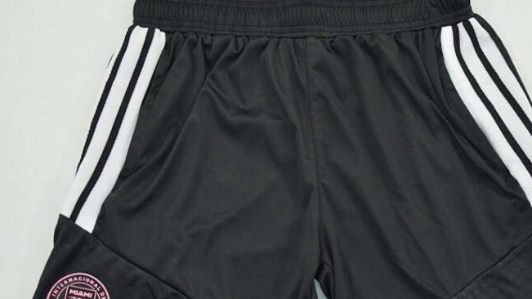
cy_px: 181
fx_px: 1114
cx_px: 336
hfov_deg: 26.8
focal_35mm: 79
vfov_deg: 15.3
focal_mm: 32
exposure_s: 1/200
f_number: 5.6
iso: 400
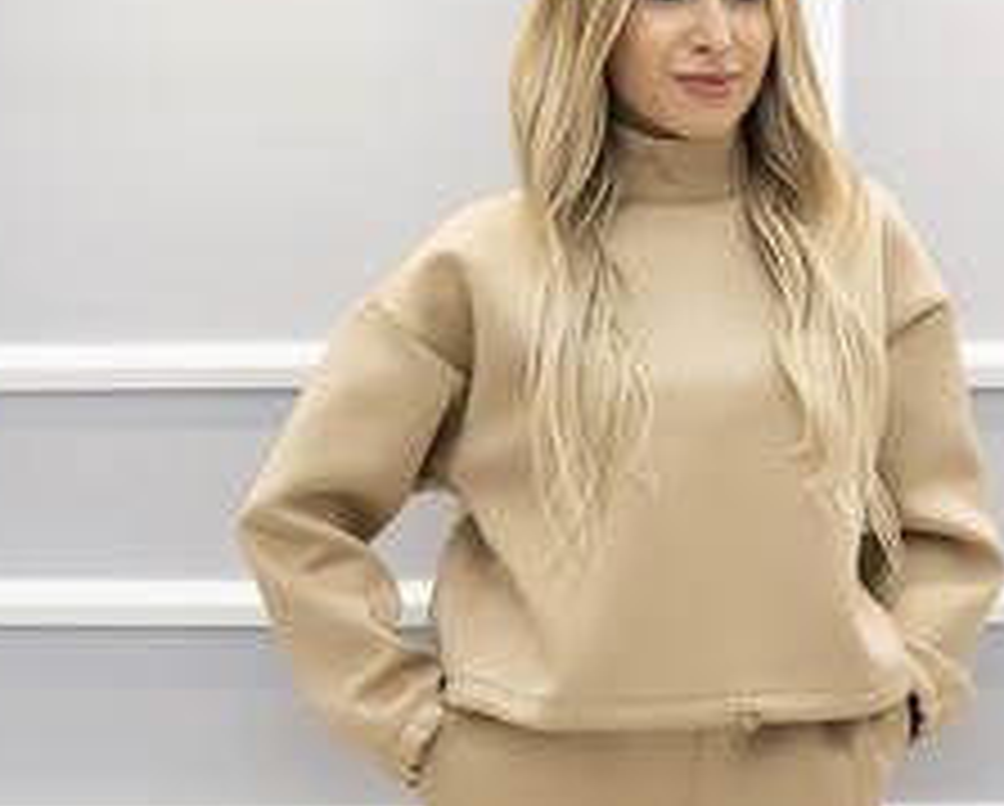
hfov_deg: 22.1
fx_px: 2559
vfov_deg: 17.7
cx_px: 666
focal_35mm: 86
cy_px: 671
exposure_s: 1/80
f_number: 5
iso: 800
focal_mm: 35
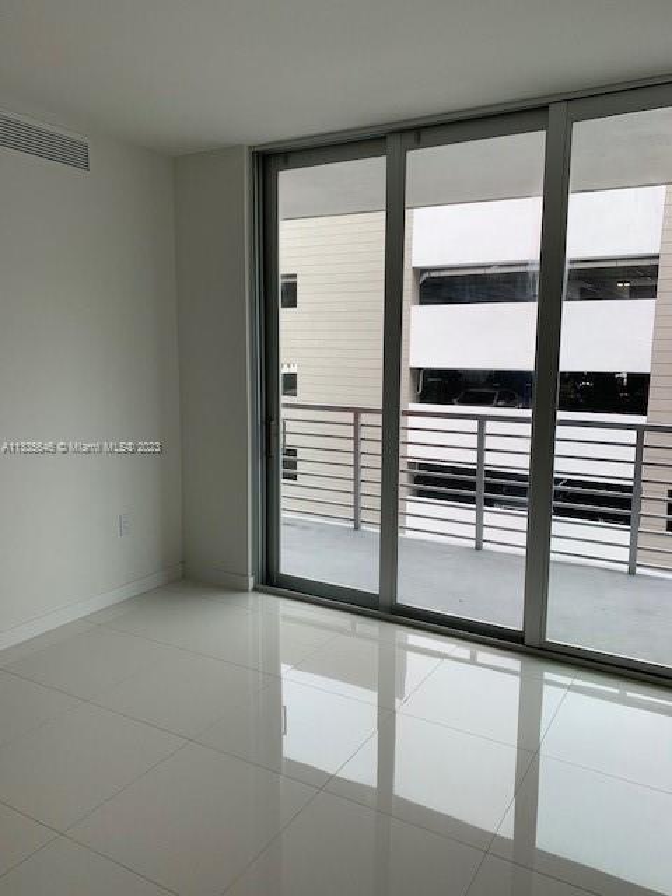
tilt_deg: -6.5
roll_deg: -2.6
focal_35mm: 26
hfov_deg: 53.1
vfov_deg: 67.3
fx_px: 673
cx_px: 336
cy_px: 448
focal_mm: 4.25
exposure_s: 1/471
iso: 25
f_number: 1.8
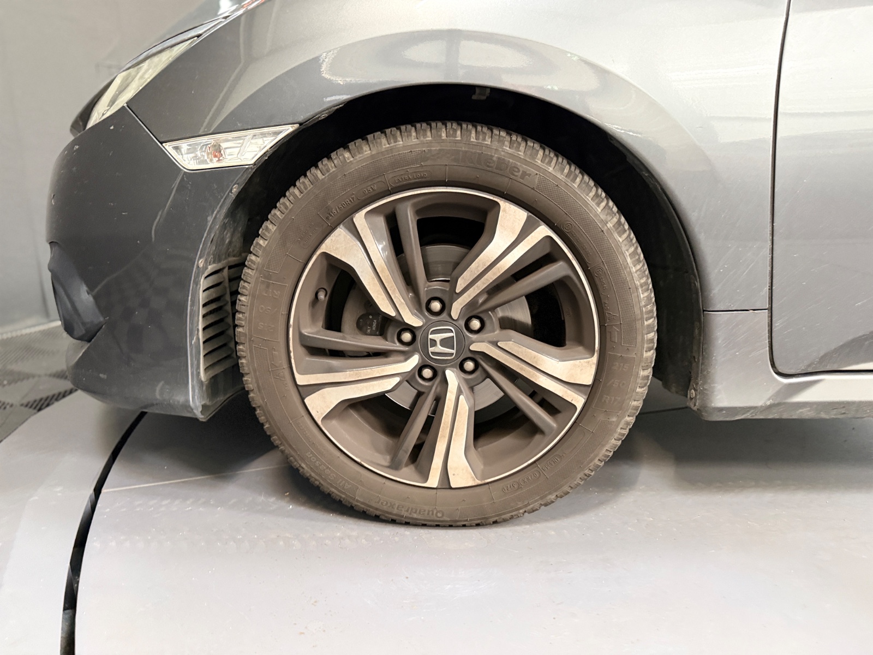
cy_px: 328
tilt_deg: -15.0
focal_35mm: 24
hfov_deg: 71.6
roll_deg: -0.8
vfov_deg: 56.8
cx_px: 436
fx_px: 605
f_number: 1.78
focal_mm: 6.76
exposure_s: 1/33
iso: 640
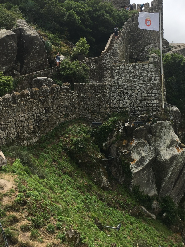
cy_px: 115
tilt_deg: -0.3
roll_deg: +1.0
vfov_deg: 41.2
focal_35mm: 46
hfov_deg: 31.5
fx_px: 328
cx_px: 85
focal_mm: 4.15
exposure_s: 1/1451
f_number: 2.2
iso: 25
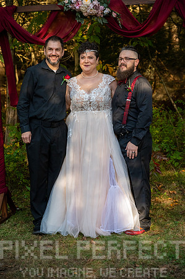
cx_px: 92
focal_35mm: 71
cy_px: 140
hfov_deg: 19.1
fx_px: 549
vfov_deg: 28.5
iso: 6400
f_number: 4
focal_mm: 71
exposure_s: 1/3200
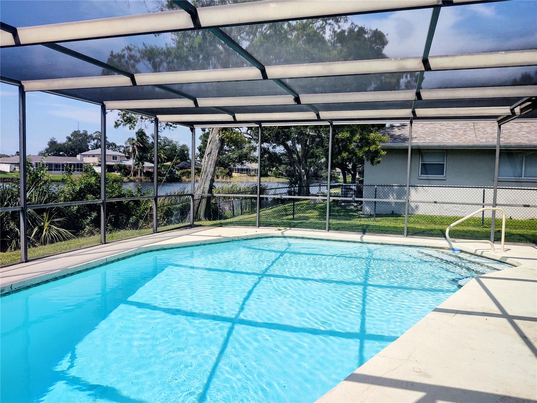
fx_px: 419
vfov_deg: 51.3
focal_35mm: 27
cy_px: 202
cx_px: 268
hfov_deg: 65.3
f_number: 1.7
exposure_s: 1/4140
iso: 100
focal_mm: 4.75
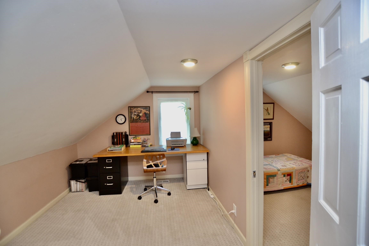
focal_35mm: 15
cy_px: 123
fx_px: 154
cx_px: 184
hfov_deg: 100.4
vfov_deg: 77.3
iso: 500
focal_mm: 10
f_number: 3.5
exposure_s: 1/60
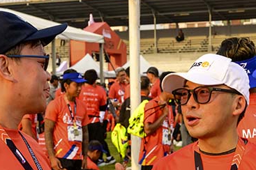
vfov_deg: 12.3
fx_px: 782
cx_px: 115
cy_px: 150
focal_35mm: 110
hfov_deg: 18.6
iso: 800
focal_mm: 42
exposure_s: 1/640
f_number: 8
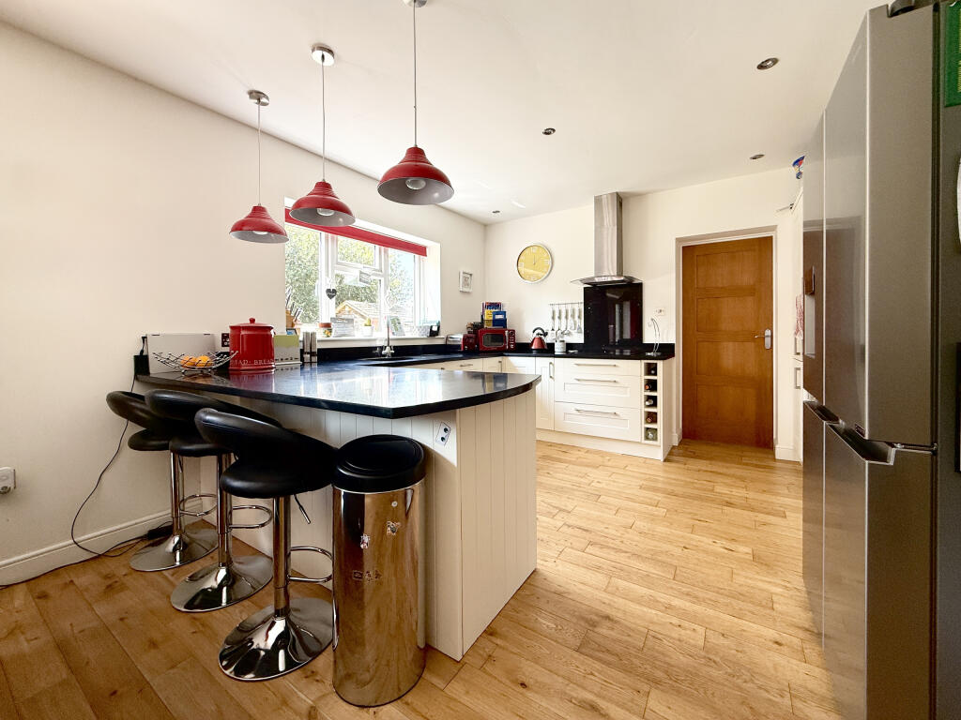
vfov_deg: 85.7
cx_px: 480
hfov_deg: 102.1
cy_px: 360
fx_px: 389
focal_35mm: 14
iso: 80
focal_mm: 2.22
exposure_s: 1/99
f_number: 2.2
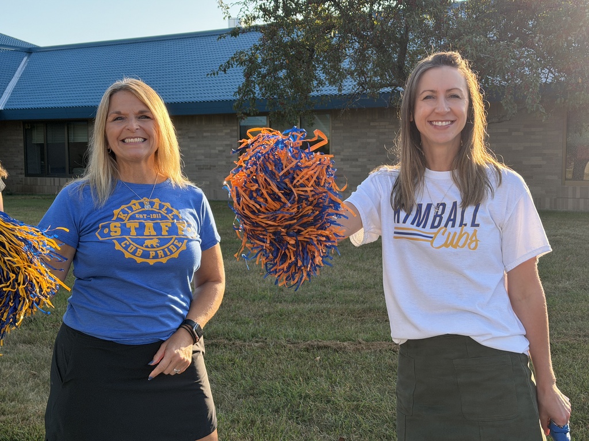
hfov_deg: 39.7
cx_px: 294
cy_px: 220
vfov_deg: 30.3
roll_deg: +0.5
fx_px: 817
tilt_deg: -5.2
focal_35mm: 48
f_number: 1.78
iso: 80
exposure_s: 1/1070
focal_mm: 6.76
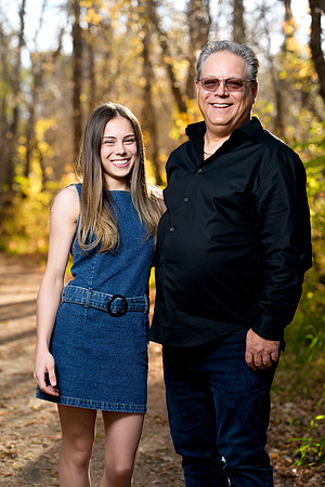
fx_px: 1192
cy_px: 244
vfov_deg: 23.1
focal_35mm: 88
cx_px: 162
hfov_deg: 15.5
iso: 400
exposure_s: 1/160
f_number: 3.5
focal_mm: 88
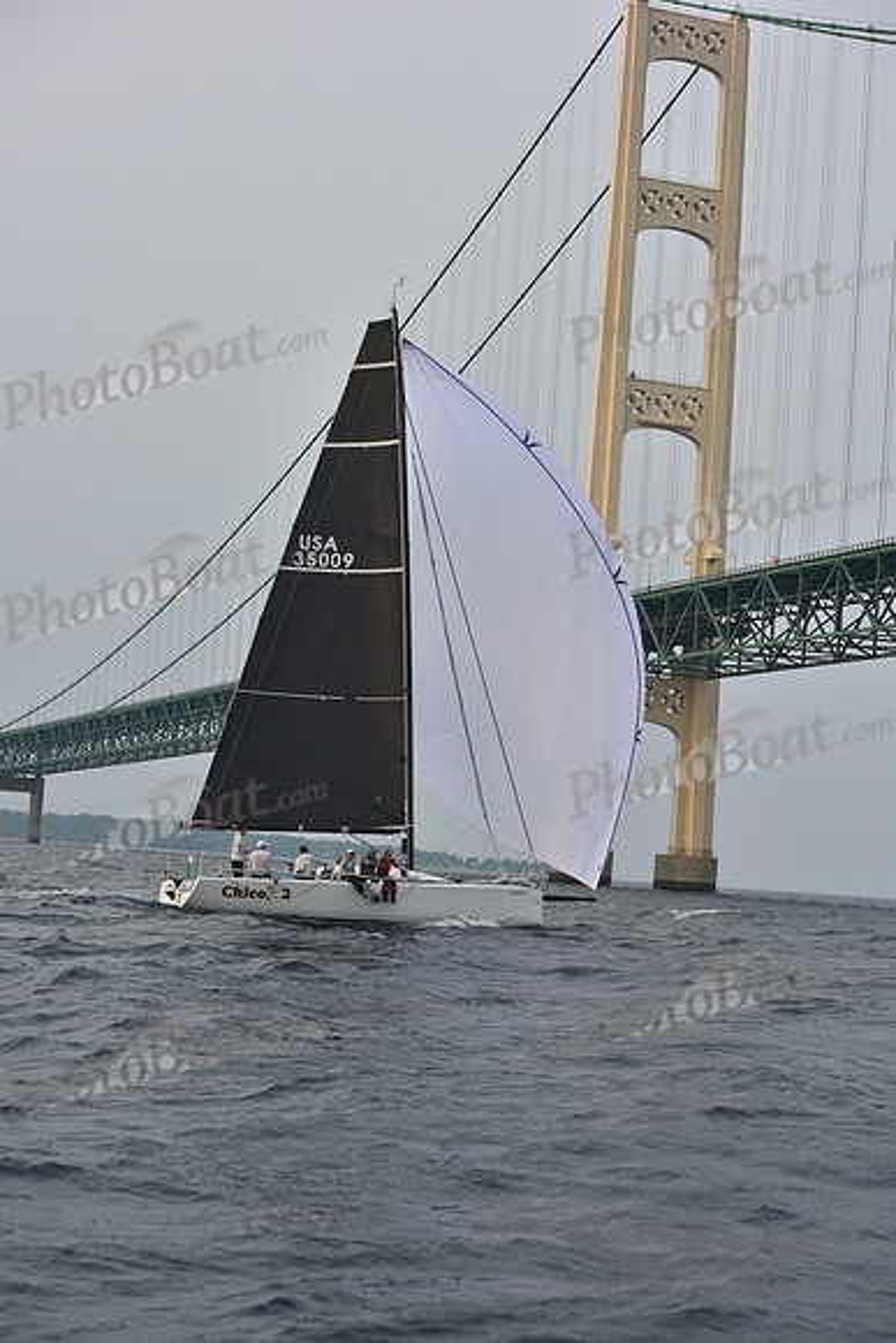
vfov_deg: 28.8
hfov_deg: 19.5
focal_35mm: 70
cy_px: 672
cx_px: 448
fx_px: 2612
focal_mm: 70
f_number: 7.1
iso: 250
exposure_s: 1/1000
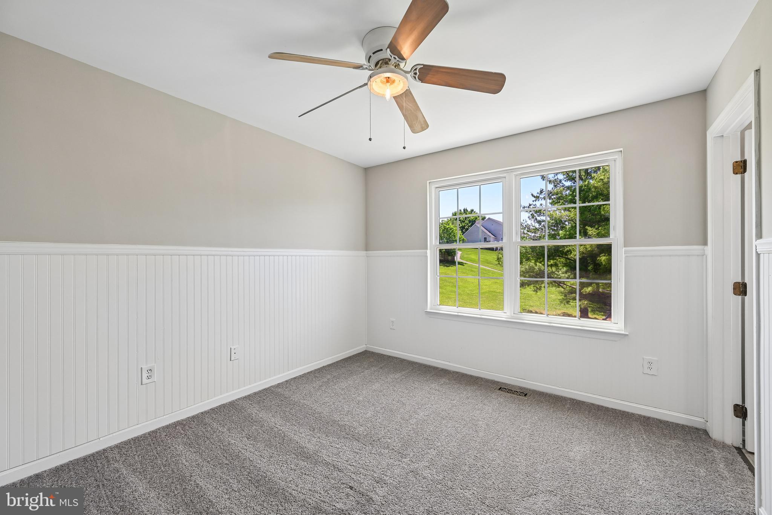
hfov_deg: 104.3
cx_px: 386
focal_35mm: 14
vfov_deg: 81.2
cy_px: 258
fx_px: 300
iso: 100
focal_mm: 14
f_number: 8
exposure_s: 1/25
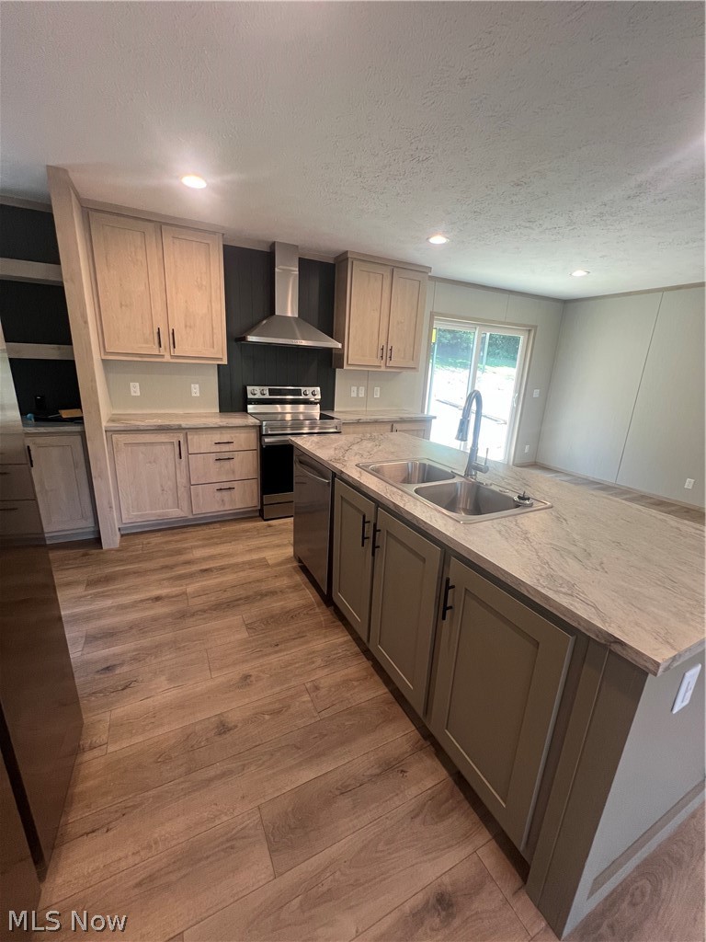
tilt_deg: -16.0
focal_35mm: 13
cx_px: 353
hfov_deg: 89.9
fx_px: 354
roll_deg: -3.2
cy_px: 471
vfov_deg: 106.2
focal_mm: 1.57
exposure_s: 1/120
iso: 160
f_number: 1.8
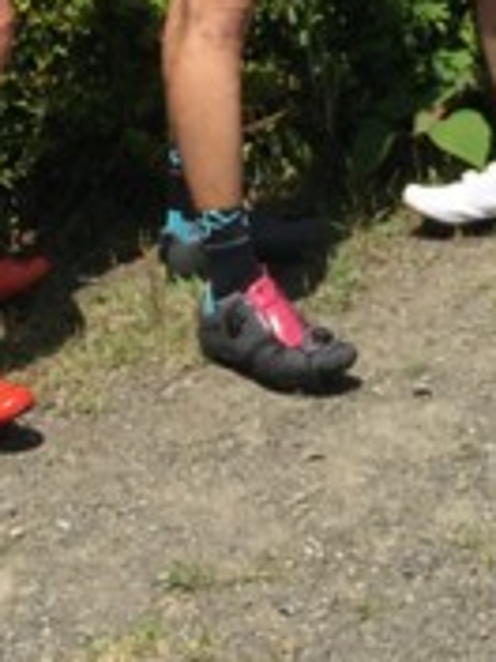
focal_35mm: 132
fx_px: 2522
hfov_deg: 11.2
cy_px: -745
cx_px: 406
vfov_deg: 12.7
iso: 25
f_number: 2.2
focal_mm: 4.15
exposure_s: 1/1832
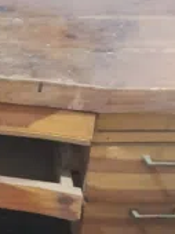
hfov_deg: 13.8
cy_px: 213
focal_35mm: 98
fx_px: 662
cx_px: -114
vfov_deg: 19.7
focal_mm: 4.3
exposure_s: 1/50
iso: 640
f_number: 1.5
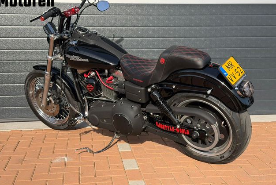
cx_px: 138
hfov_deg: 38.9
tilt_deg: -4.5
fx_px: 391
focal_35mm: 51
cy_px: 83
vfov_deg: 26.5
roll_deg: +0.5
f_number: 1.78
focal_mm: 6.76
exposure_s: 1/2976
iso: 100
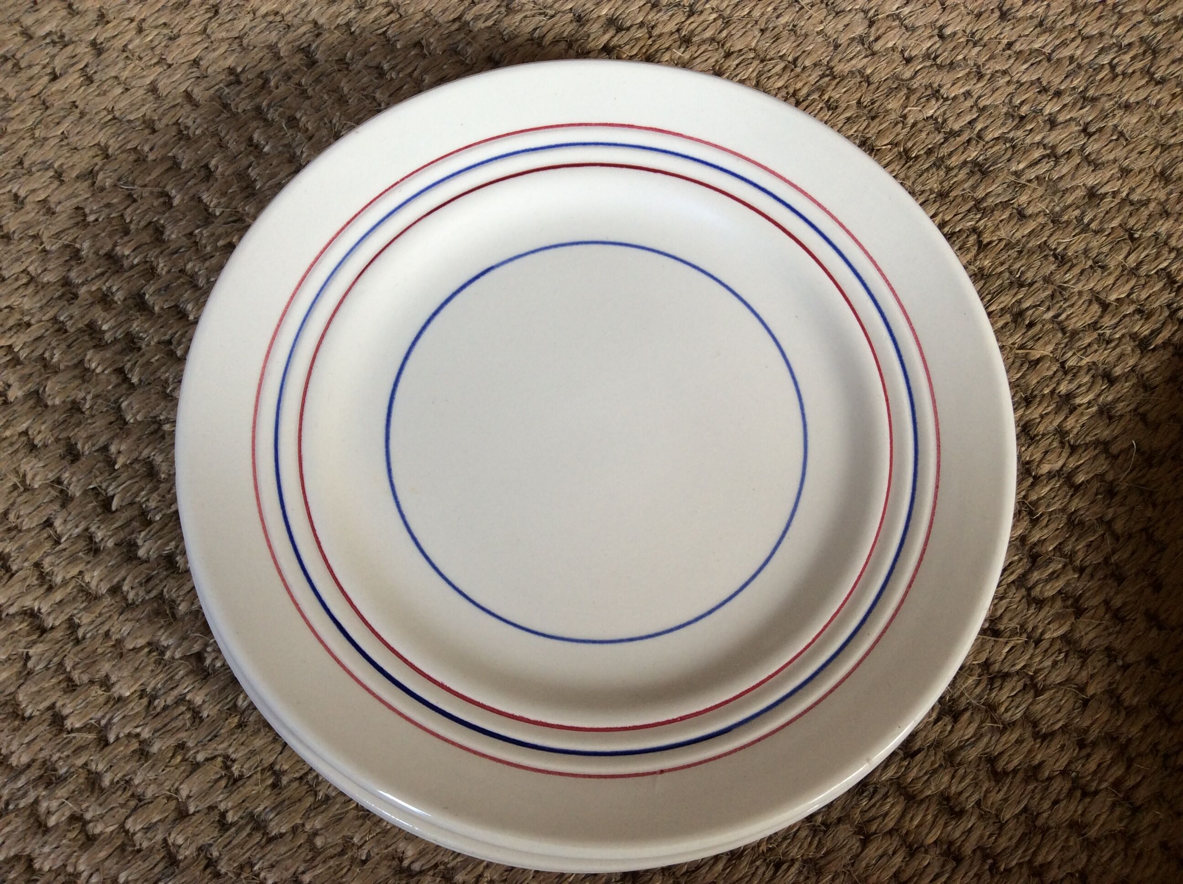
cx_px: 592
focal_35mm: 32
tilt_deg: -72.2
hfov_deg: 56.9
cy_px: 442
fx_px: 1092
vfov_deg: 44.1
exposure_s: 1/25
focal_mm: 3.3
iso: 40
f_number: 2.4
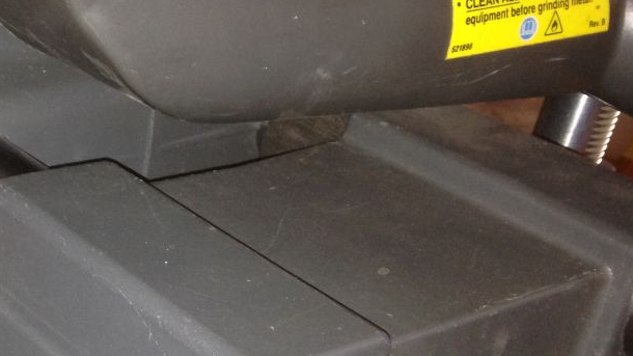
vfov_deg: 15.5
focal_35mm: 77
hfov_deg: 26.0
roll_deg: -6.1
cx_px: -7
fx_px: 1292
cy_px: 318
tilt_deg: -30.4
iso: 125
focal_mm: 4.12
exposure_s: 1/16
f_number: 2.4
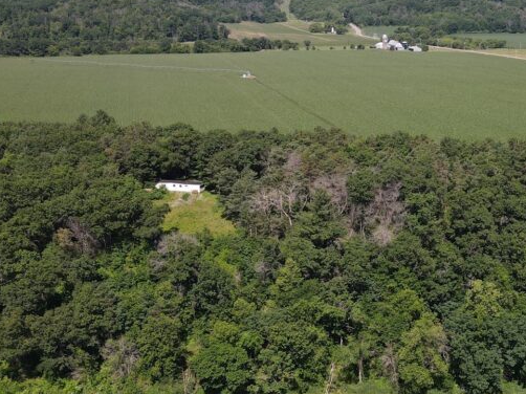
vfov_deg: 28.4
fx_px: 775
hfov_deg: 36.7
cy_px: 260
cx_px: 387
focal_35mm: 51
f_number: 2.8
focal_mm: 4.5
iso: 100
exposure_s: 1/500
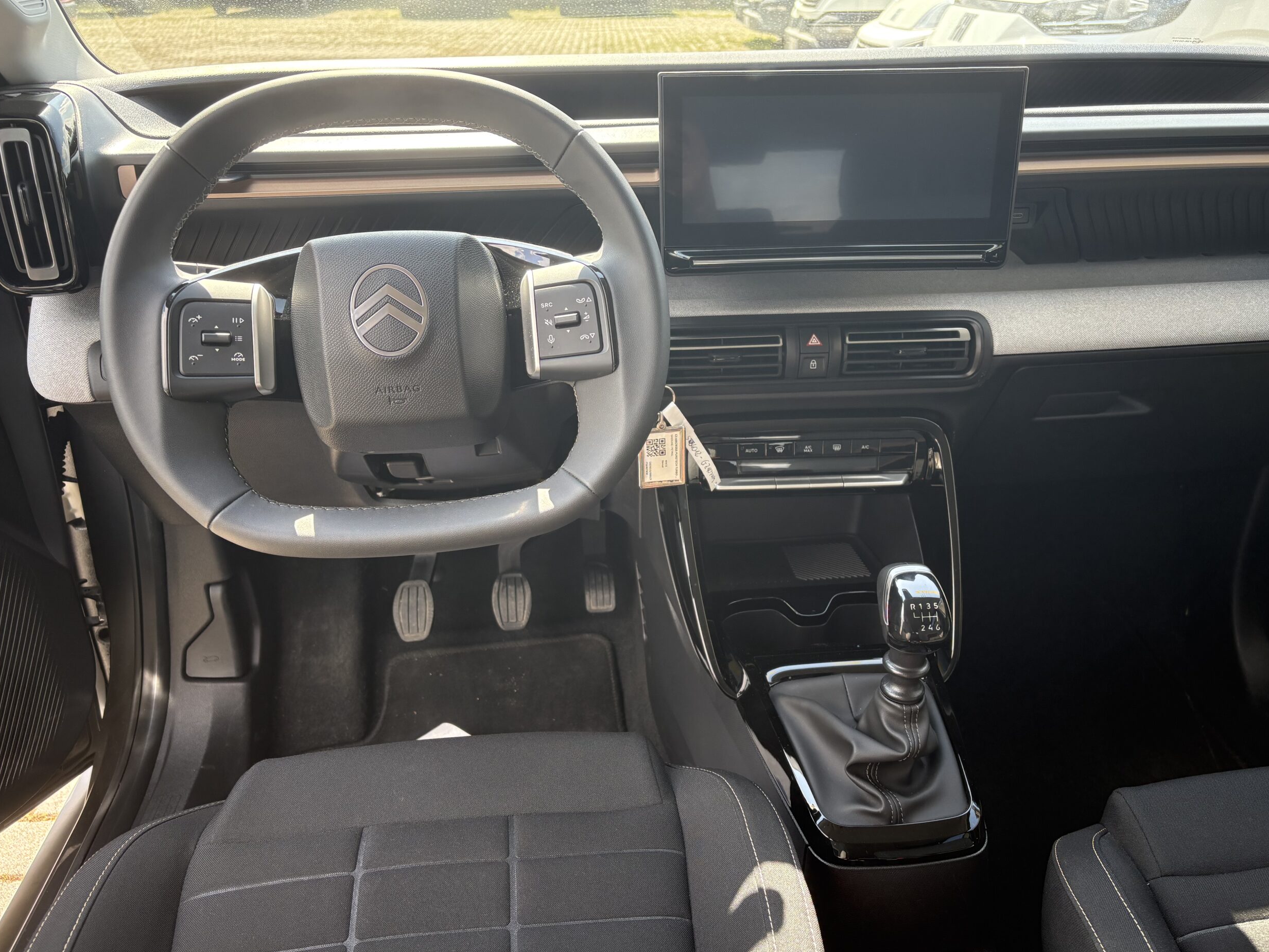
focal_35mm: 27
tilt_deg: -27.9
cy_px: 478
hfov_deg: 65.3
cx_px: 655
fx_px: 990
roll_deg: -0.6
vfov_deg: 51.4
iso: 100
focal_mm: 5.96
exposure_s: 1/227
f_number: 1.6
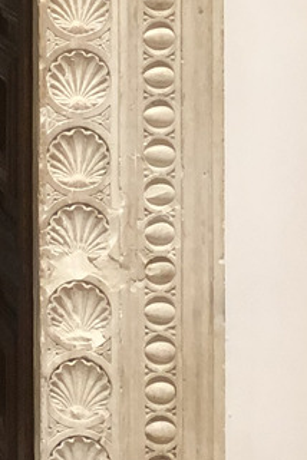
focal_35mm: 202
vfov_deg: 10.0
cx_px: -307
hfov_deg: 6.6
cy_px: -163
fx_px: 2584
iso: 125
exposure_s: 1/33
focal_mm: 6
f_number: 2.4
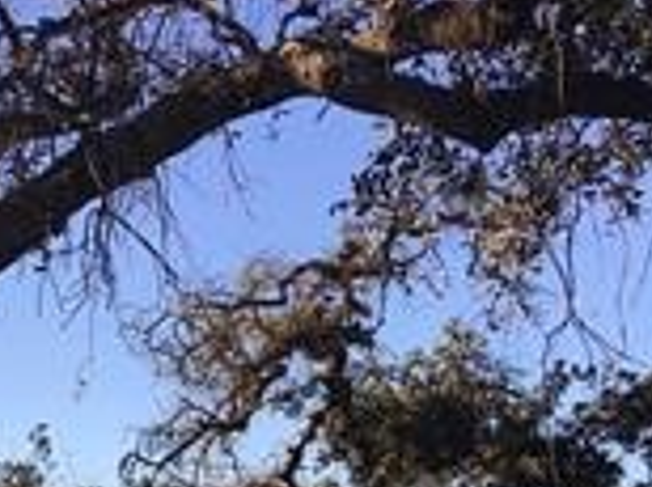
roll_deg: -2.2
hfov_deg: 22.3
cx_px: 17
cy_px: 692
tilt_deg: +0.1
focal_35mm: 85
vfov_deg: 16.1
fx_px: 1599
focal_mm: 4.15
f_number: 2.2
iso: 25
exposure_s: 1/527
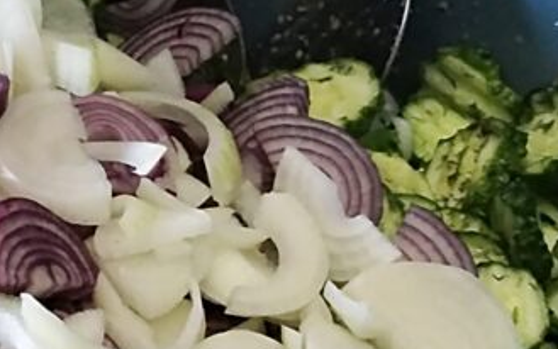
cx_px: 129
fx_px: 4047
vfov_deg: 4.9
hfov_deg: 7.9
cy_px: 374
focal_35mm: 266
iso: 880
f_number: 1.75
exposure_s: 1/33.3
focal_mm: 5.25
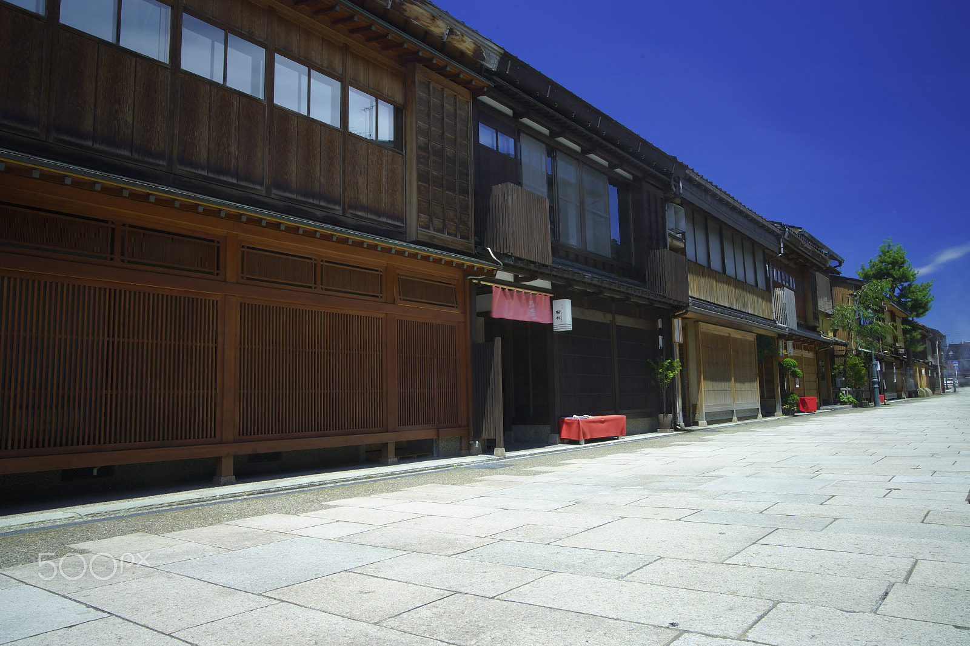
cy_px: 323
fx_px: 646
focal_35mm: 24
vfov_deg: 53.1
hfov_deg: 73.8
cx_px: 485
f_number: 22
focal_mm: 24
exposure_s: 84
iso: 100
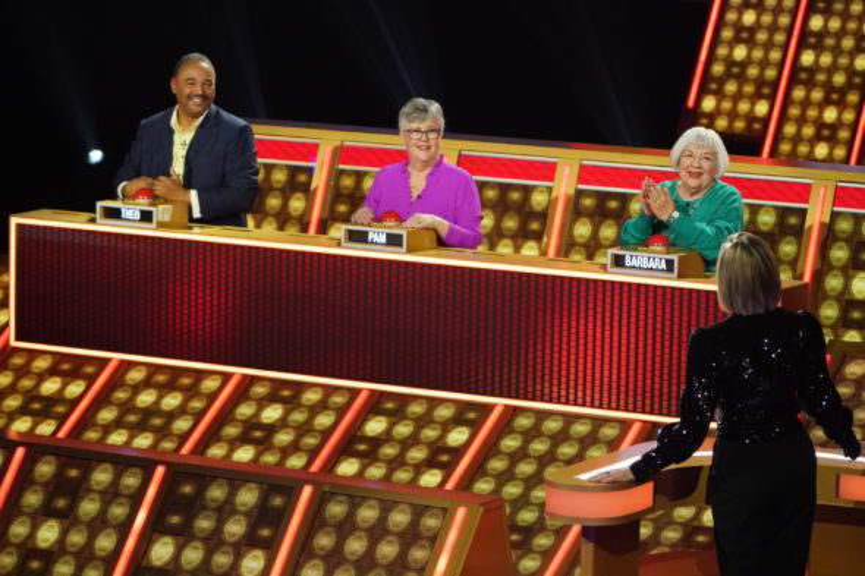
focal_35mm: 148
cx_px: 432
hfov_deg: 13.9
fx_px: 3555
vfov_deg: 9.3
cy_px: 288
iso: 8000
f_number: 5.6
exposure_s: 1/400
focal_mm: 148
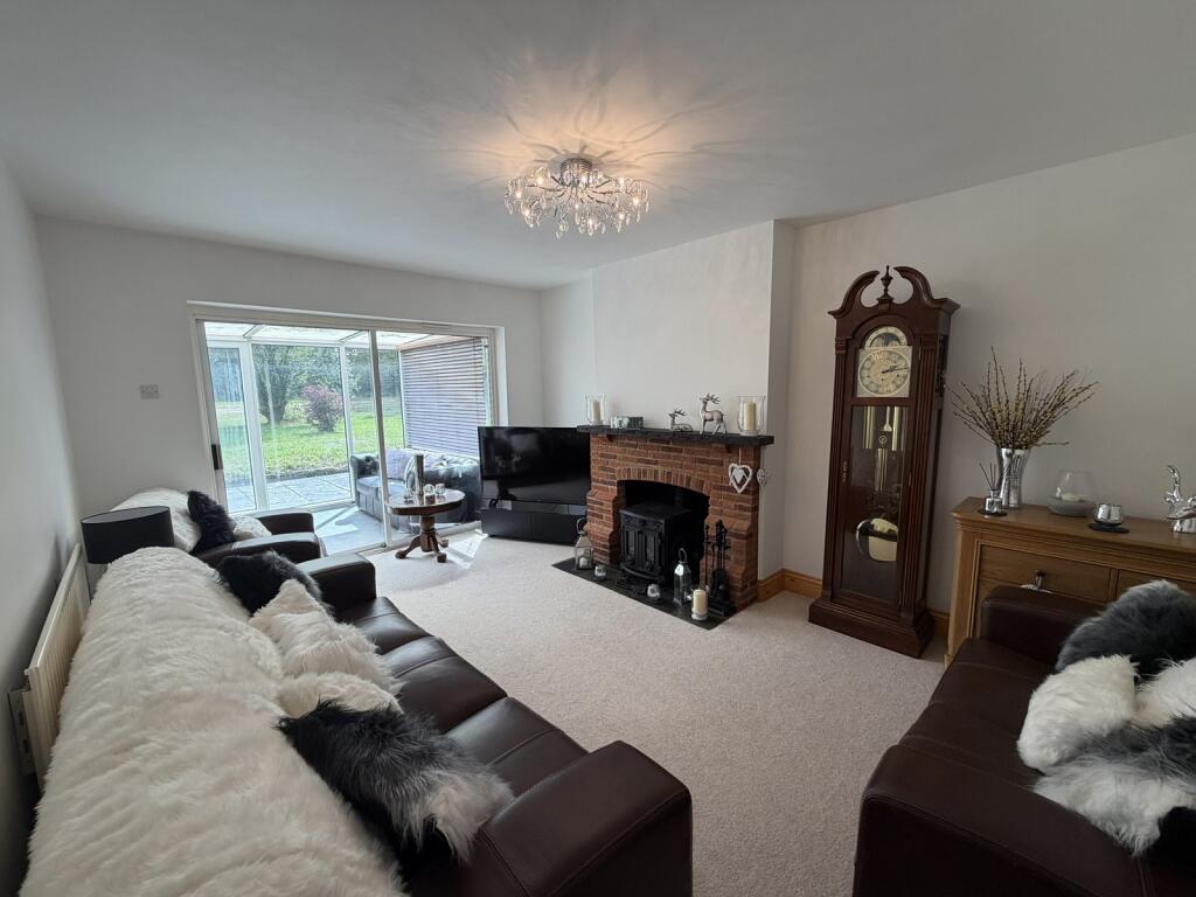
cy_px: 448
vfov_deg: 85.7
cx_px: 598
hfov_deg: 102.1
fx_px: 484
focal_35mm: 14
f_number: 2.2
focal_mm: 2.22
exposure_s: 1/100
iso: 50
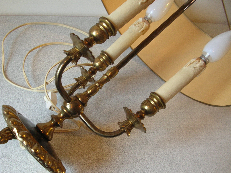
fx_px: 280
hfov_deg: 44.6
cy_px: 100
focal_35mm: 42
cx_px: 94
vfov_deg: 34.2
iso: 75
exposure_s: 1/5.7
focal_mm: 5.8
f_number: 2.8
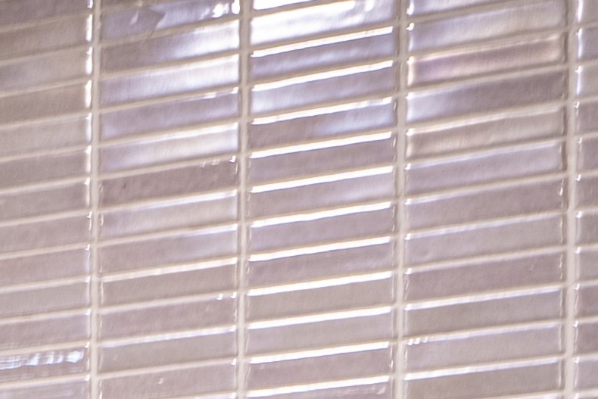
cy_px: 959
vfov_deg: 7.7
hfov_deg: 9.0
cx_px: -1377
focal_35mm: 167
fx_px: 2774
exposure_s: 1/1.25
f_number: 7.1
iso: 50
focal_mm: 22
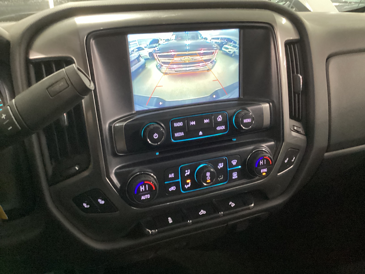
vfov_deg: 45.4
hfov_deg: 58.4
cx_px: 182
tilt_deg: -24.8
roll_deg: +1.0
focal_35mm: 31
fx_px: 327
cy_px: 137
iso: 640
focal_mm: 3.3
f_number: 2.4
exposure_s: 1/25
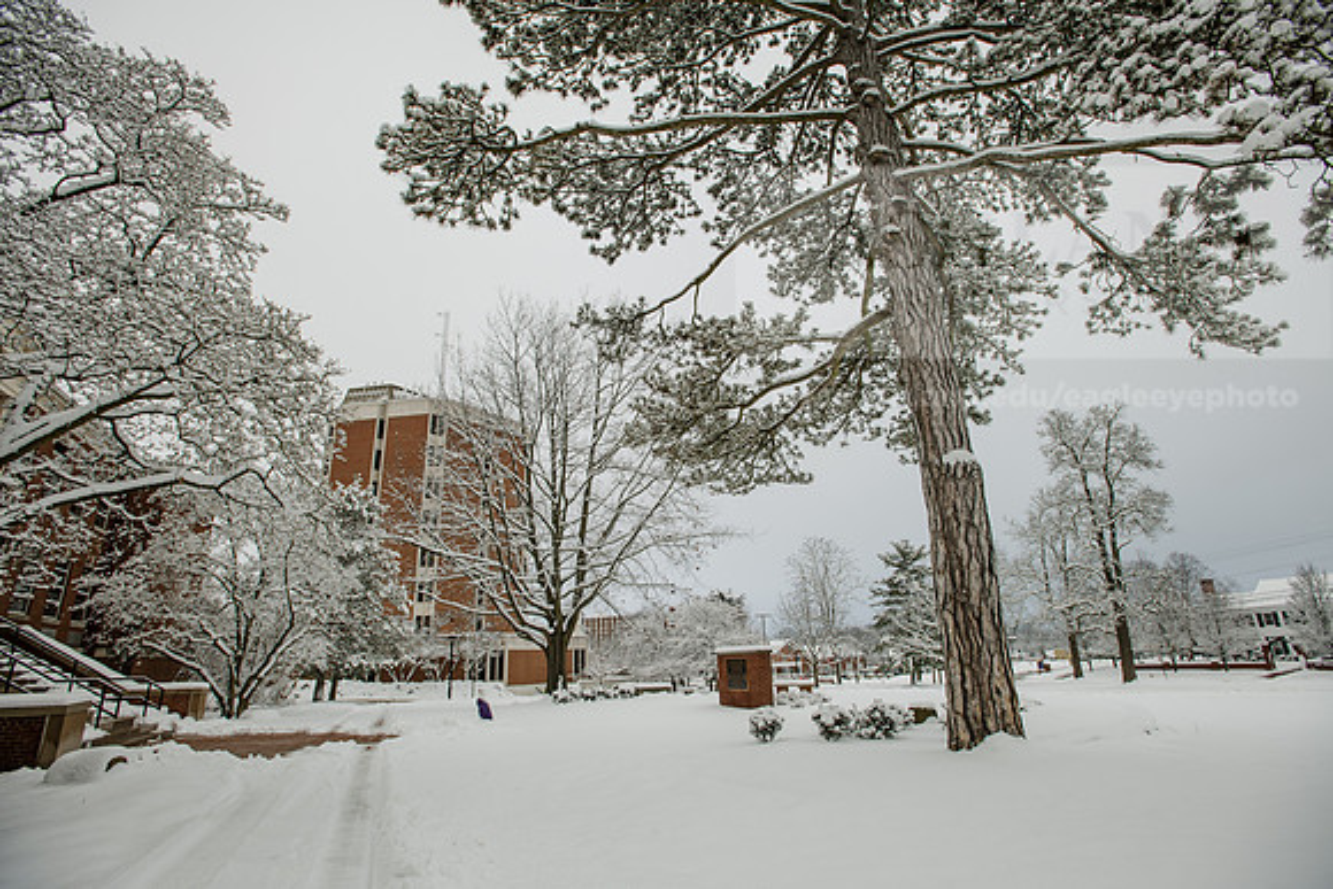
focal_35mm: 17
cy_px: 444
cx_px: 666
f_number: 5
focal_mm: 17
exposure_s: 1/320
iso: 160
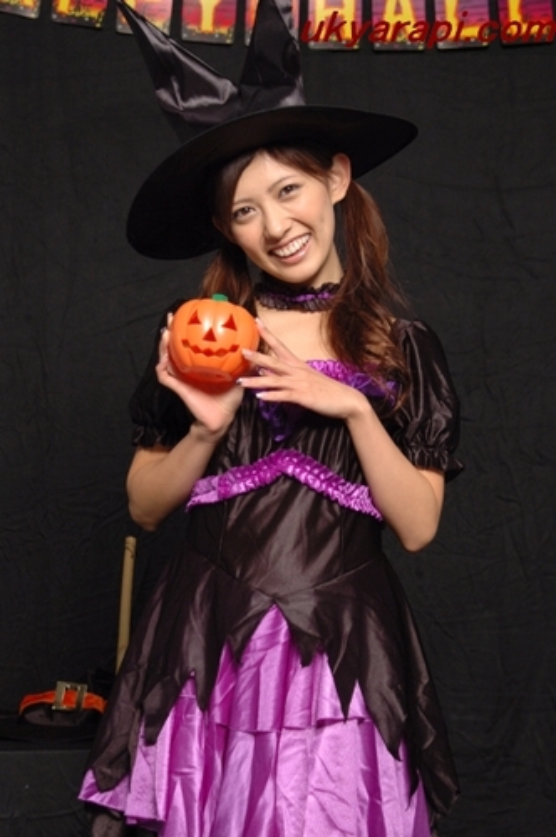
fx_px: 1916
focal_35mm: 82
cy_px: 418
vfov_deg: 24.6
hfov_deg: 16.5
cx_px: 278
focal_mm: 55
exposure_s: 1/100
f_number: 5.6
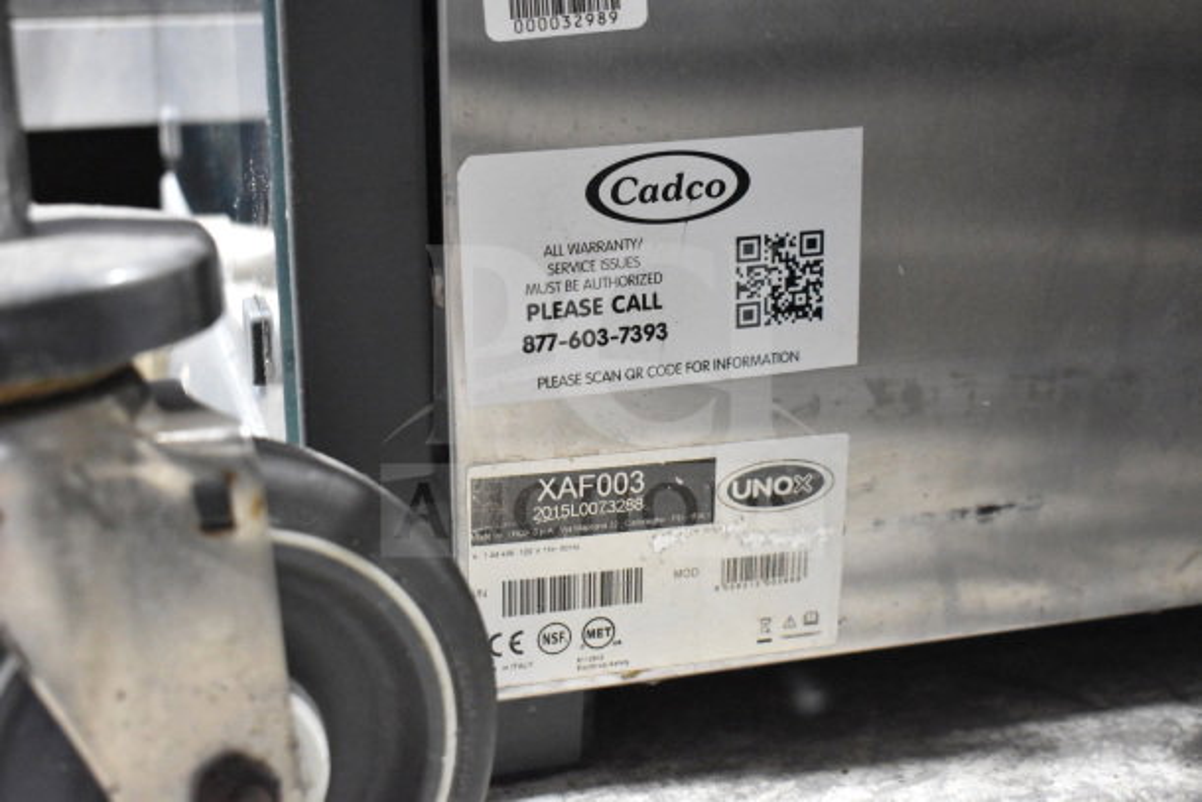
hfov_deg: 37.8
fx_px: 1753
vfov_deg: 25.8
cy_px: 401
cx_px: 601
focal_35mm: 52
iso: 8000
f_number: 4.5
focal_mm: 35
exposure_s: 1/60
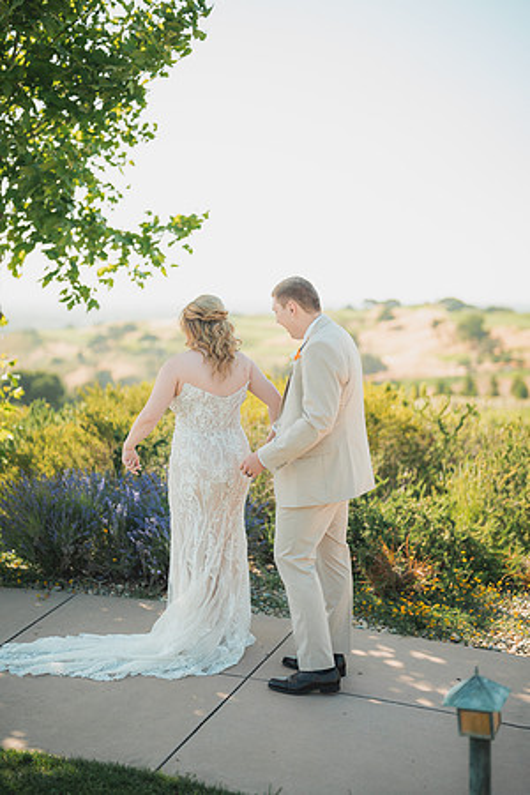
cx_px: 265
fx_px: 1104
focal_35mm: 50
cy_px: 398
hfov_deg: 27.0
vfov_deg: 39.6
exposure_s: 1/1250
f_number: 1.4
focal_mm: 50
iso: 50
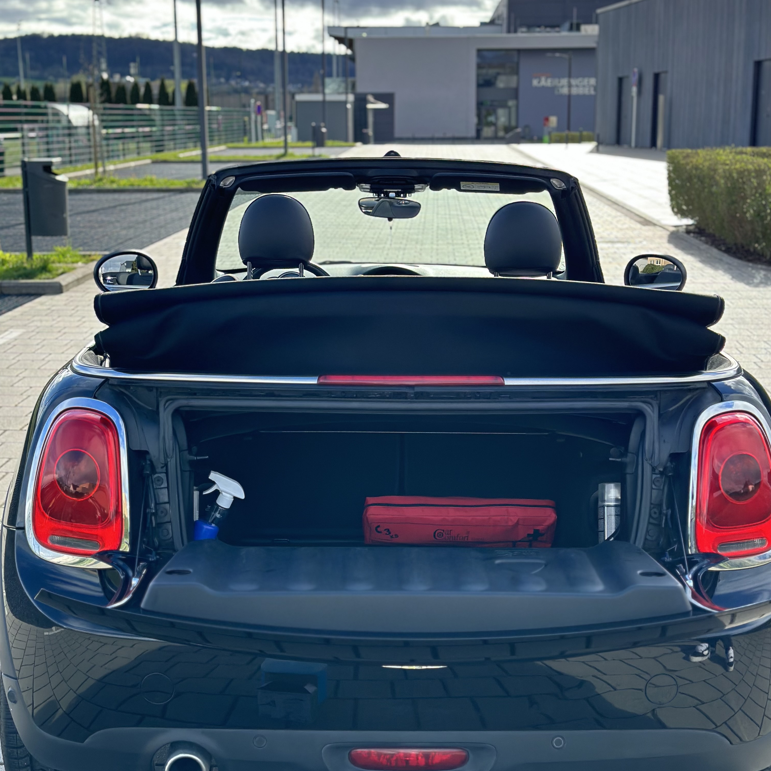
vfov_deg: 30.0
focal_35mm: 57
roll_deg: -0.1
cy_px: 400
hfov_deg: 30.0
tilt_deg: -11.8
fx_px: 1436
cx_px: 387
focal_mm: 6.86
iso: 80
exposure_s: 1/1880
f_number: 1.78
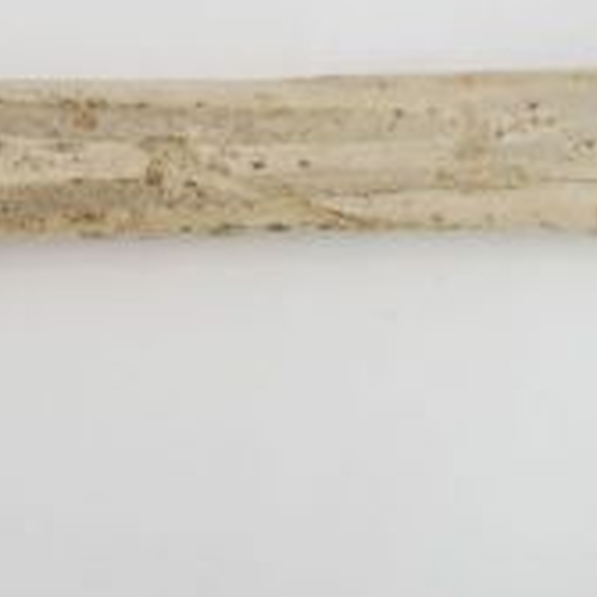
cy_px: 152
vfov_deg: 25.4
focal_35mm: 67
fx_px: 1307
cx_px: 368
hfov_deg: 25.7
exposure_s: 1/6
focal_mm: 22
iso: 200
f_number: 5.6
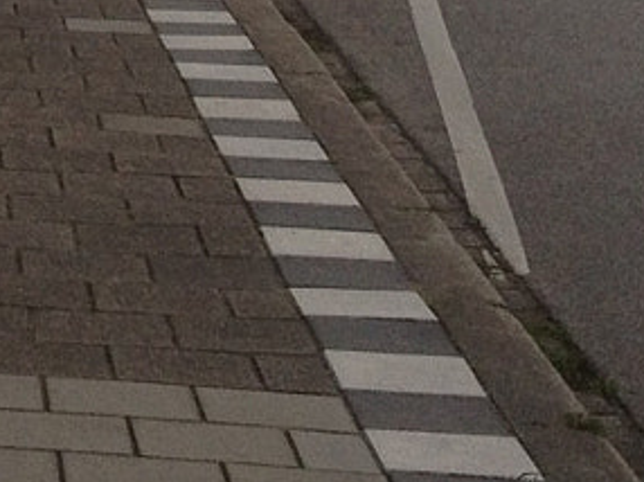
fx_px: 3643
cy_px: -687
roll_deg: -0.2
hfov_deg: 9.7
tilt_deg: +3.1
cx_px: -423
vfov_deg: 7.1
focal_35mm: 196
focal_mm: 4.28
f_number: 2.4
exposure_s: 1/2045
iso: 50
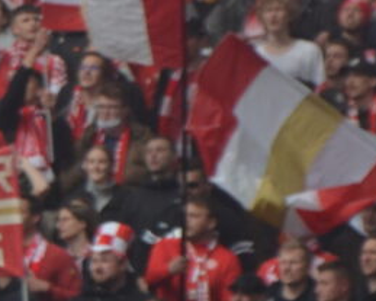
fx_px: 6752
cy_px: 259
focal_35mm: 607
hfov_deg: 3.1
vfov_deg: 2.5
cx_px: -627
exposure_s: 1/500
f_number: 5.6
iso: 280
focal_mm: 70
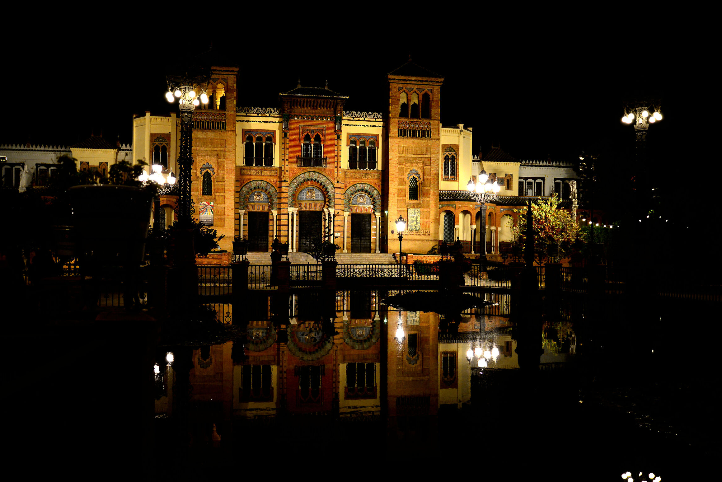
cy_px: 242
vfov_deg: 43.6
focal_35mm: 30
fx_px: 602
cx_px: 358
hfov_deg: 61.9
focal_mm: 29
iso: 1100
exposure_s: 1/30
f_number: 3.8
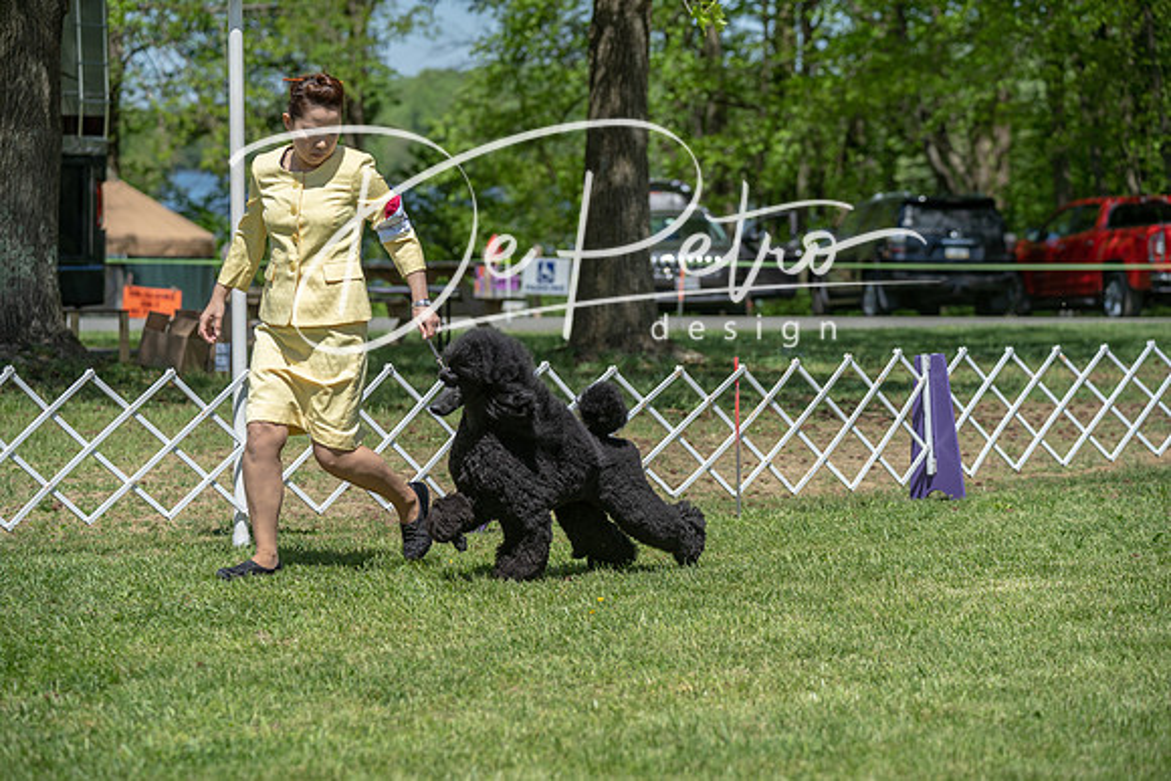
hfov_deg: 17.1
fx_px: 3904
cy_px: 390
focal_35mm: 120
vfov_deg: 11.4
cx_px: 586
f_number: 5
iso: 200
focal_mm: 120
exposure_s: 1/1000
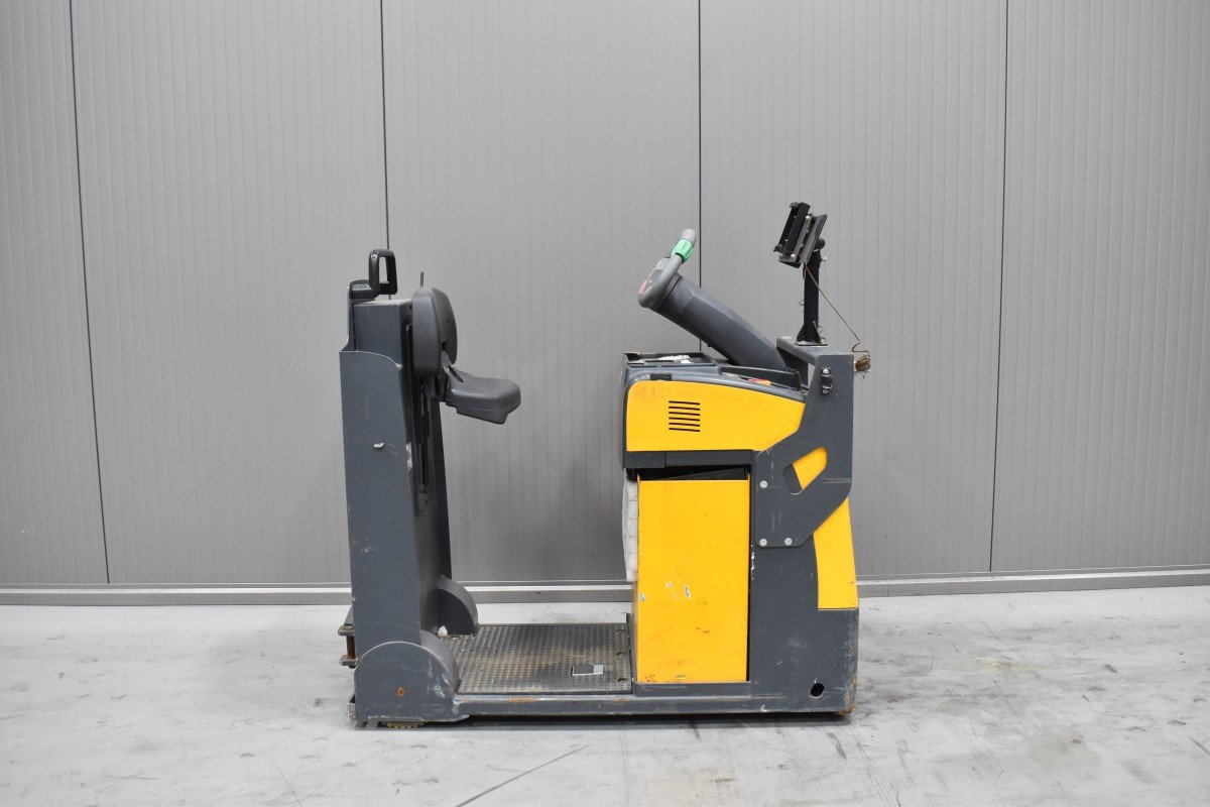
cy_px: 404
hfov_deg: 61.9
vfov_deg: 43.6
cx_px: 605
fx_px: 1008
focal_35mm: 30
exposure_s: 1/40
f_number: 5
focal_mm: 20
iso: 1600
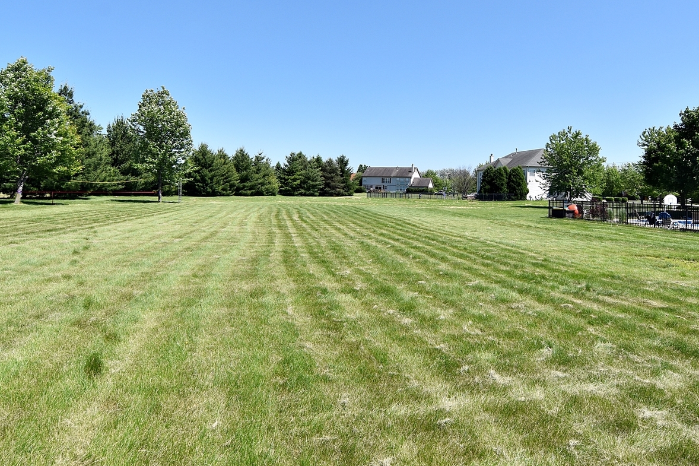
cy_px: 189
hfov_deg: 76.6
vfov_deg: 55.4
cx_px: 388
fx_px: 440
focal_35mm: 23
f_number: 10
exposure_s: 1/400
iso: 200
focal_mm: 11
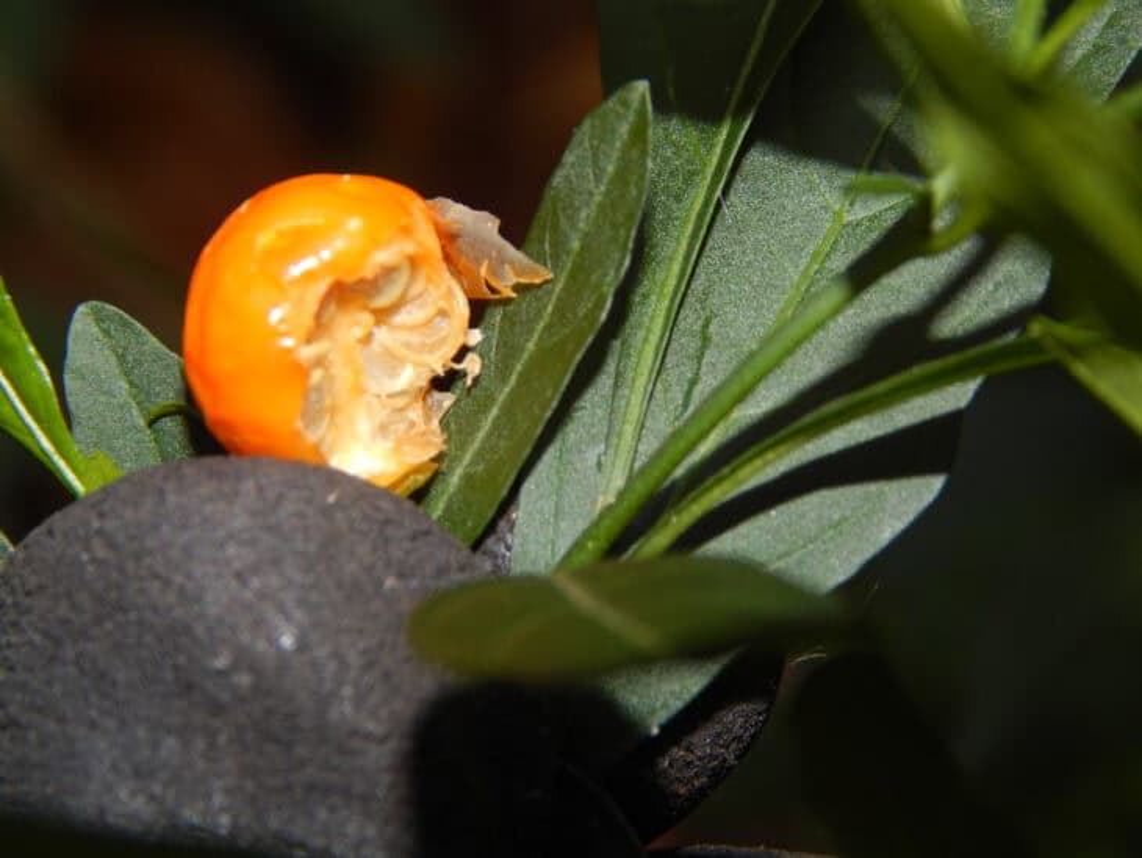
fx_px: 4356
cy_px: 429
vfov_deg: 11.2
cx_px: 571
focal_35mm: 132
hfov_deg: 14.9
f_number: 9.6
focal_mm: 23.4
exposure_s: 1/30
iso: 200
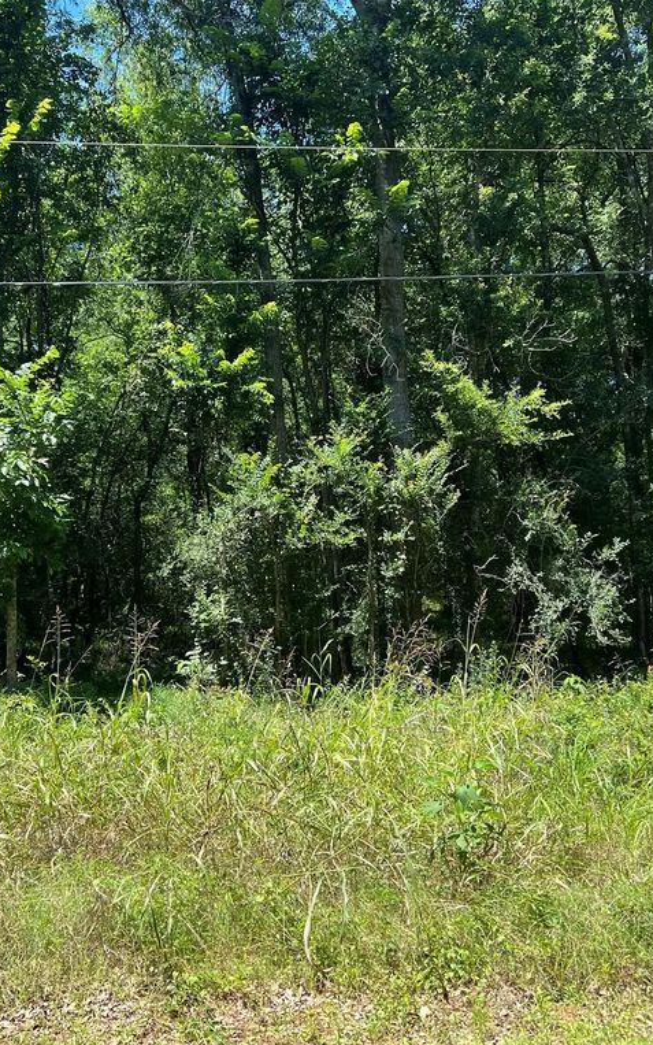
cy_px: 525
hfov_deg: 34.4
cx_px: 275
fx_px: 1053
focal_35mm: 37
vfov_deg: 52.7
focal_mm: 5.7
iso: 50
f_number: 1.5
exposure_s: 1/982
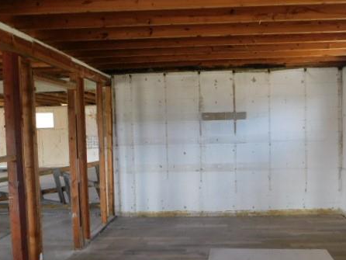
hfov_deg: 55.1
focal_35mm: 33
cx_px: 199
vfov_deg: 42.9
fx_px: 330
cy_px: 143
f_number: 3
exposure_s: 1/30
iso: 140
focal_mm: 4
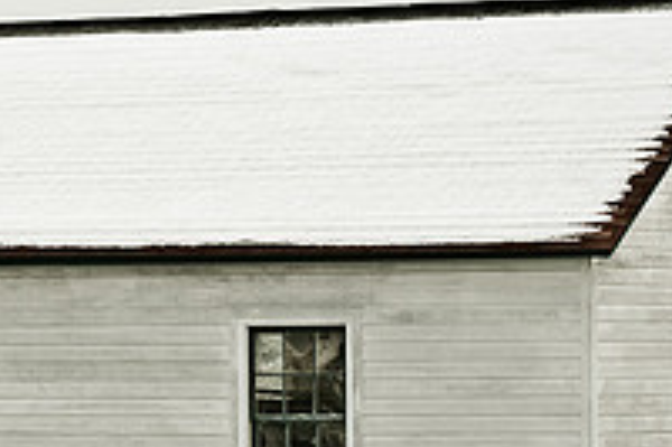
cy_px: 207
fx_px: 5689
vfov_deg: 4.5
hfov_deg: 6.7
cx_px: 77
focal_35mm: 305
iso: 200
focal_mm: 70
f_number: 9
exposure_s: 1/160
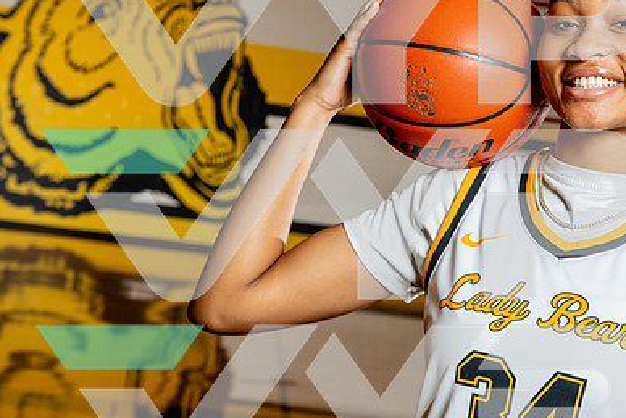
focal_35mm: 104
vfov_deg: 13.2
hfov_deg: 19.5
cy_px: 215
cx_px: 448
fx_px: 1809
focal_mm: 65
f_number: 8
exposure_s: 1/250
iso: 800
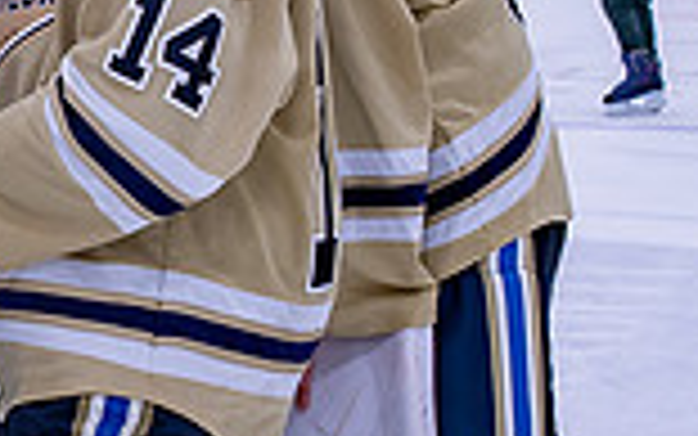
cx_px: -119
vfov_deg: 7.7
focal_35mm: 170
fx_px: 3235
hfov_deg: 12.1
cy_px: 238
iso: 125
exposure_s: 1/250
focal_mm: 24
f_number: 3.5
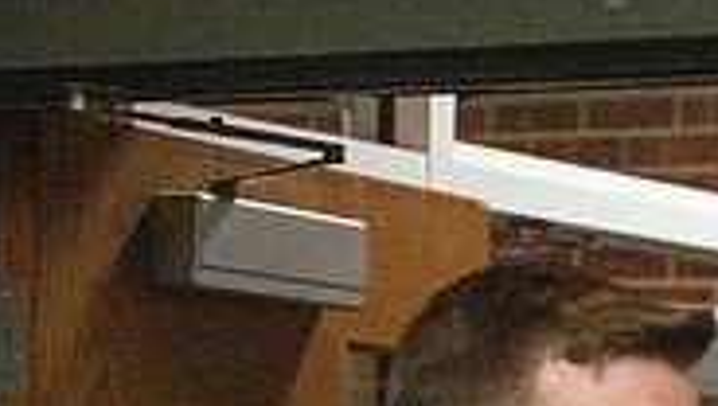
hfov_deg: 11.0
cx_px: 1054
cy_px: 709
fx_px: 3583
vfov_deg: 6.4
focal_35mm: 188
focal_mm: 57
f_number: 4
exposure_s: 1/500
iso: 10000
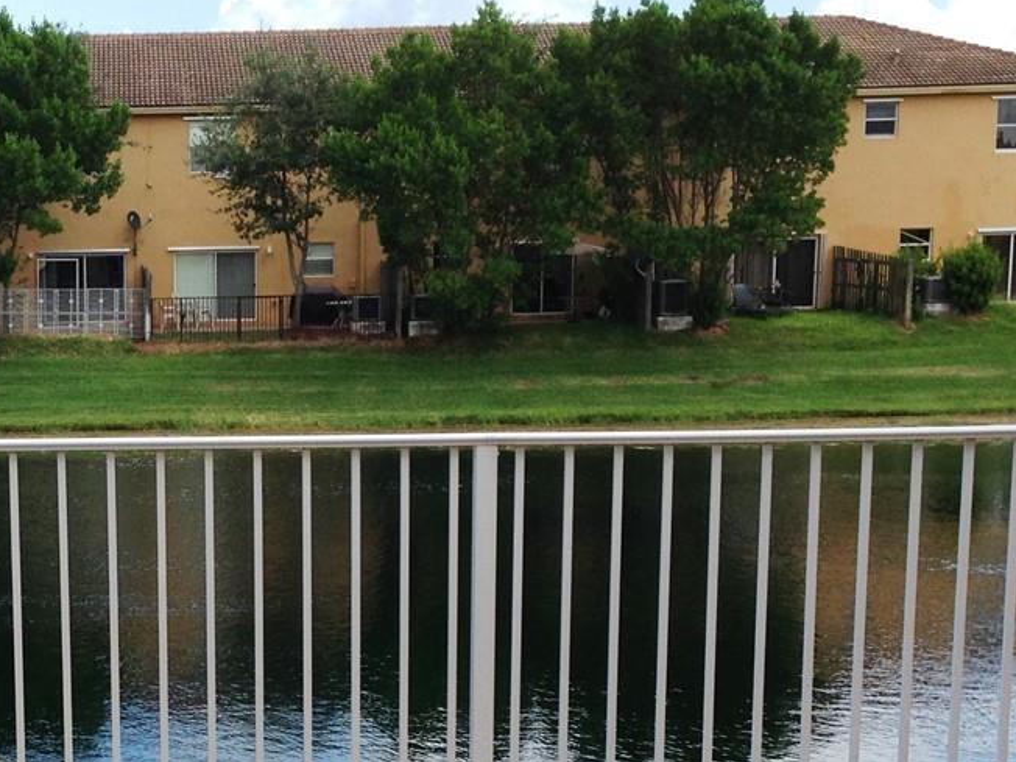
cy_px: 658
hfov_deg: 23.5
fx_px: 2377
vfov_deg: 18.0
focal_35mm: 81
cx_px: 106
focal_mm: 4.12
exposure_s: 1/889
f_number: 2.4
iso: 50
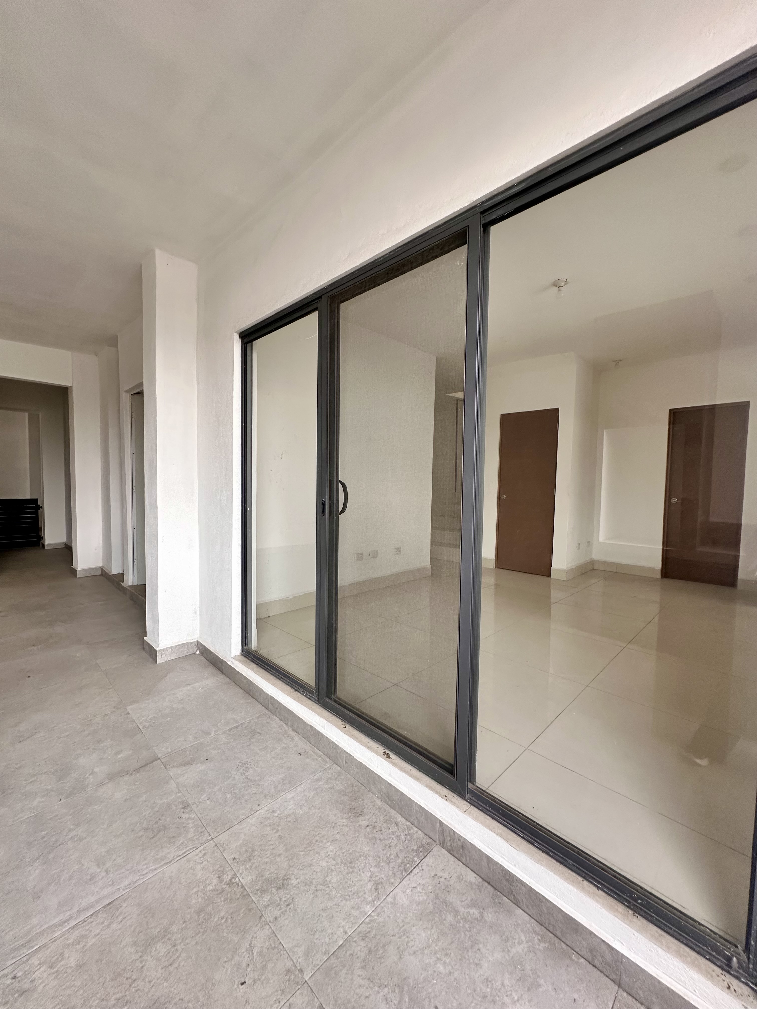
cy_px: 504
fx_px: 408
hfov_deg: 85.7
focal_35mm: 14
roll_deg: -1.4
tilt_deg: -3.0
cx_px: 378
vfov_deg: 102.1
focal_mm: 2.22
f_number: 2.2
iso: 125
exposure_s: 1/99
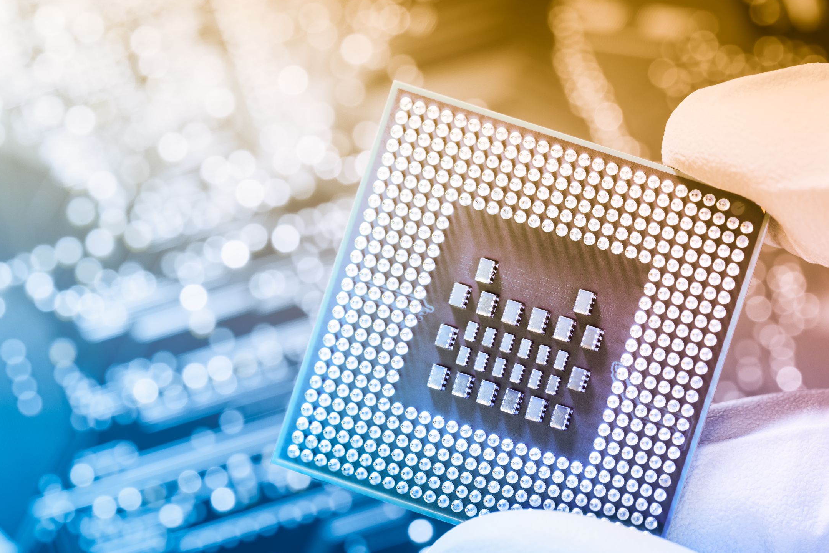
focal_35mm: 146
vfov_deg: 9.4
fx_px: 3363
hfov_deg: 14.1
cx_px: 437
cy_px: 370
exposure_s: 1/200
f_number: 8
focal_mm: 105
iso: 160
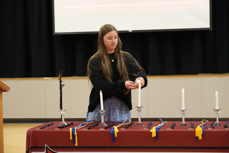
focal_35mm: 90
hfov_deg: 22.6
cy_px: 76
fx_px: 573
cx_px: 114
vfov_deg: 15.2
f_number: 5.6
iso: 8000
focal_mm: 60
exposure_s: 1/250
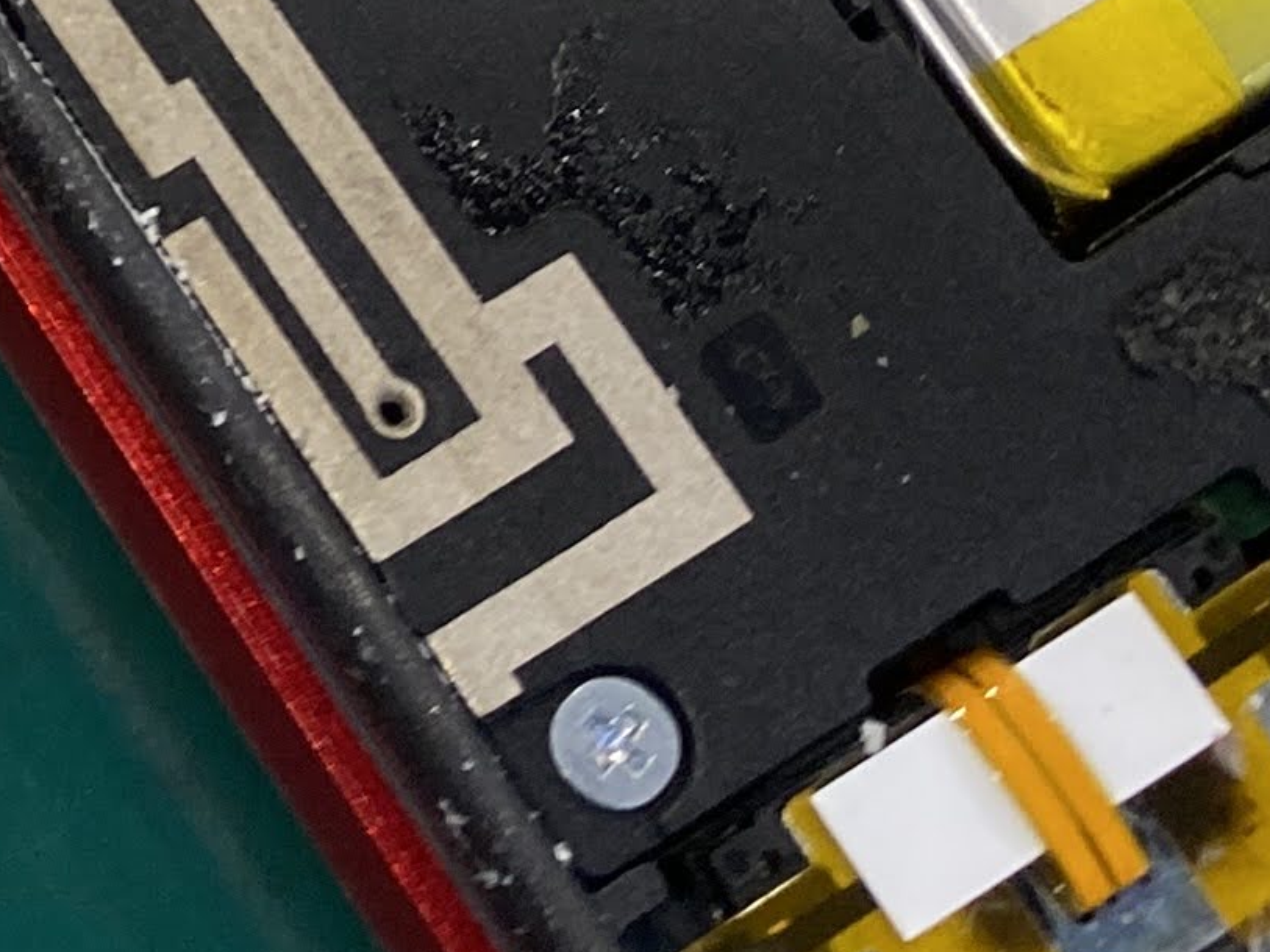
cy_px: -799
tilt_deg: -64.1
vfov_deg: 11.1
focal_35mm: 124
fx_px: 4550
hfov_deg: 14.3
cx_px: -879
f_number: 1.8
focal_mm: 4.25
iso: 100
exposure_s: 1/100
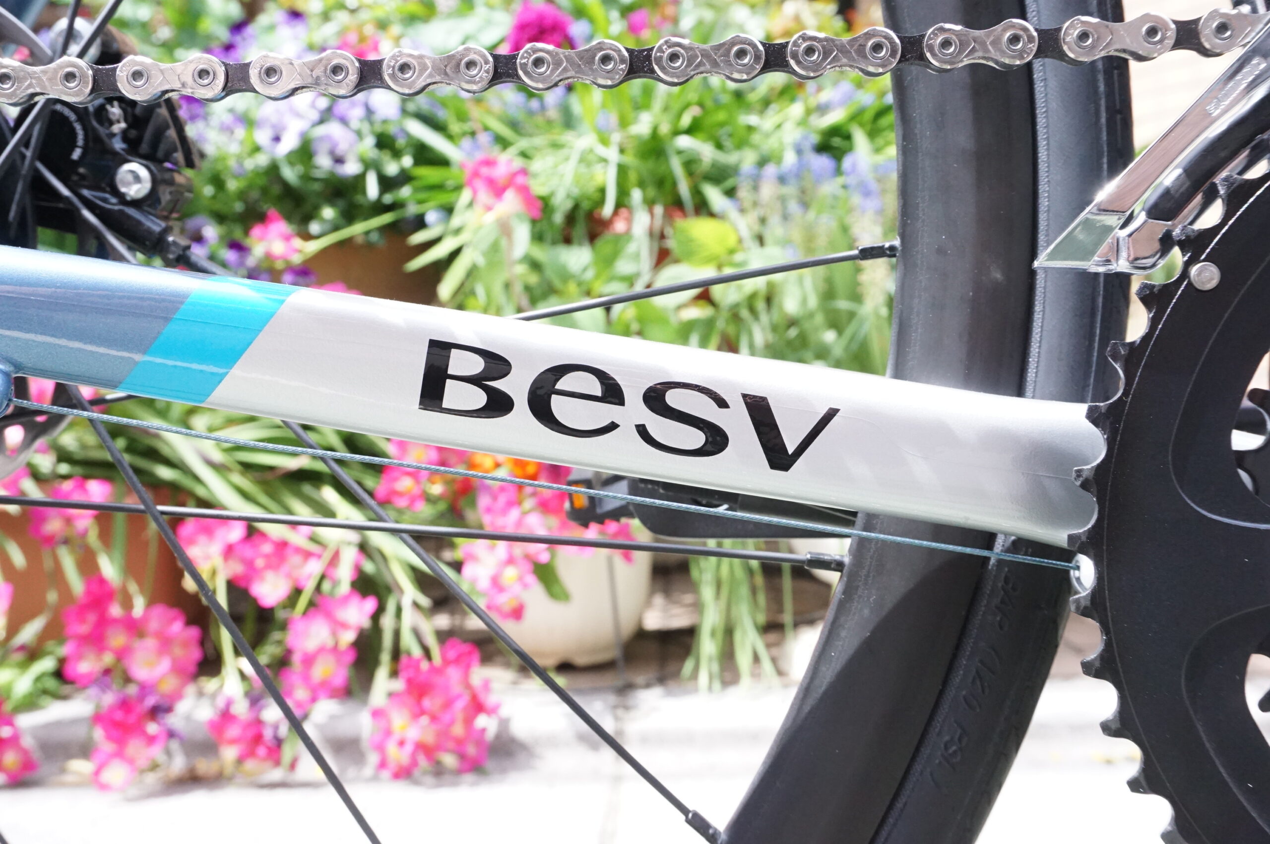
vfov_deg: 36.8
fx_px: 1269
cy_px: 422
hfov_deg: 53.2
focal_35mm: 36
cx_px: 635
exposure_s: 1/500
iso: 2500
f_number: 9
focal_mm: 24
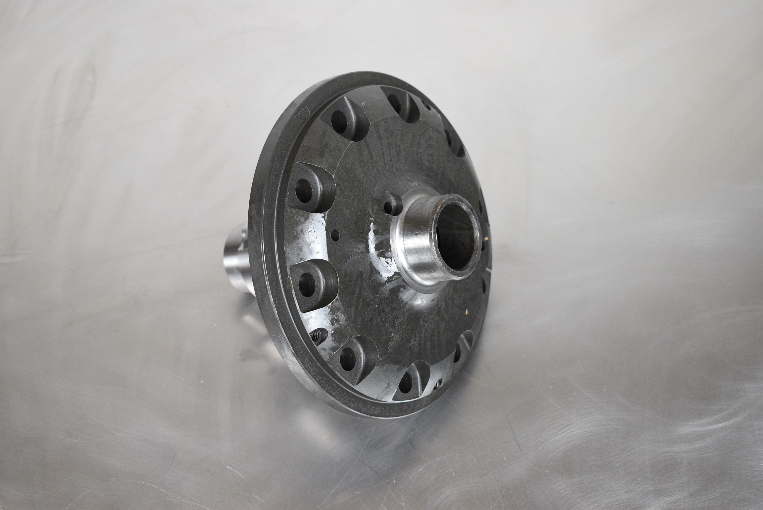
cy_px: 255
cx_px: 382
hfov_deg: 38.9
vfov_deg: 26.5
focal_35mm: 51
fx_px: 1082
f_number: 5.6
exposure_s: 1/125
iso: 1250
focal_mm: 34
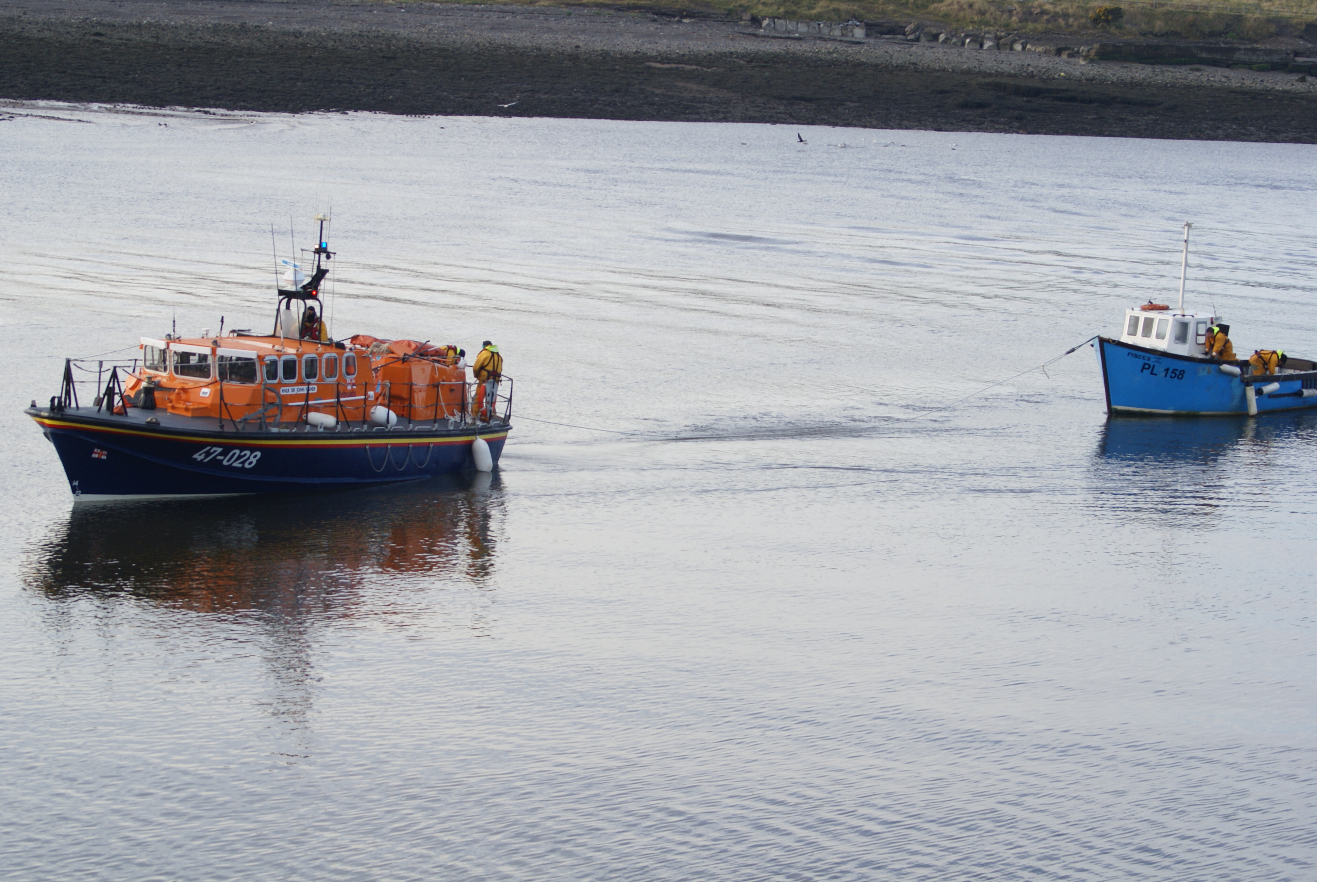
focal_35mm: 112
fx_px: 4121
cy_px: 441
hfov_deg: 18.2
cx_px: 658
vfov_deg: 12.2
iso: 100
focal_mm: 75
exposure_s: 1/160
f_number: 7.1
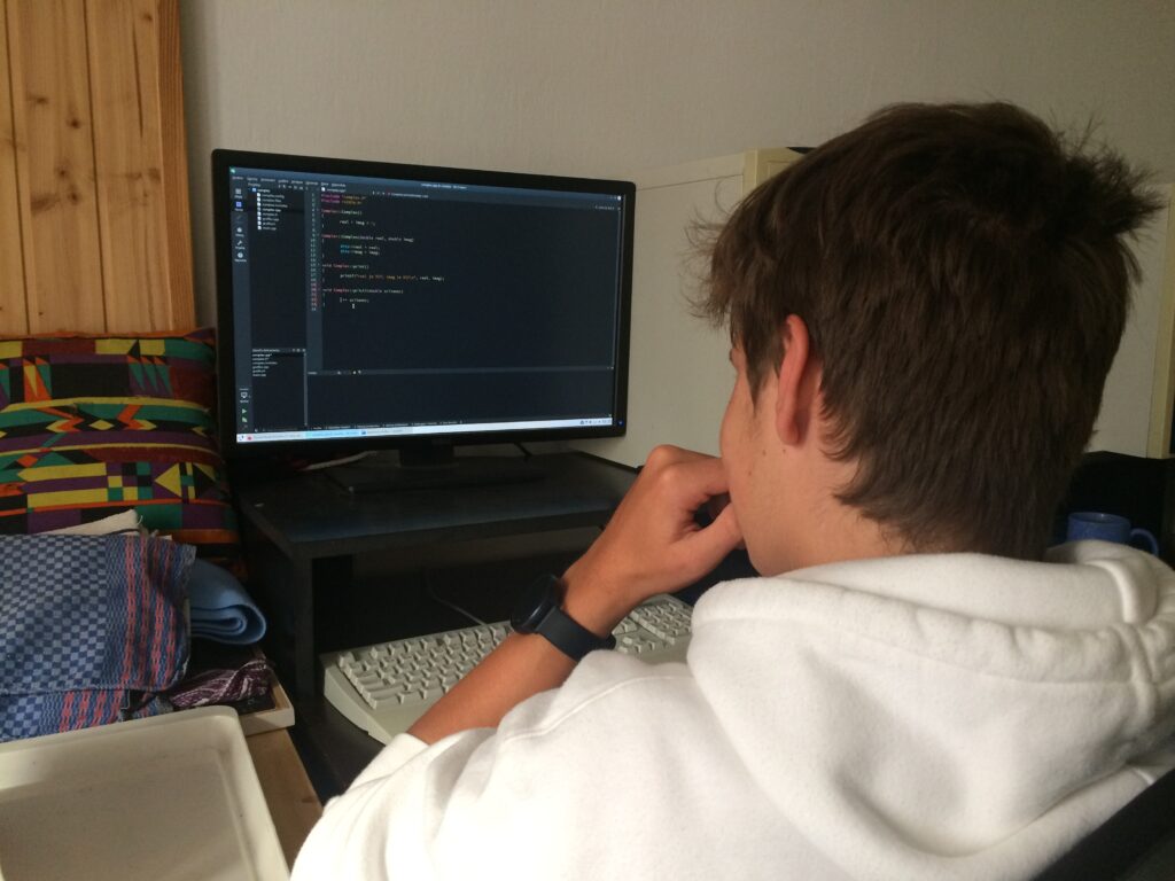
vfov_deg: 48.2
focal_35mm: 29
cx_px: 588
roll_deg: -0.8
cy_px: 440
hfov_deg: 61.7
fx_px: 984
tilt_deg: -8.5
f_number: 2.2
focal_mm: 4.15
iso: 200
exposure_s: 1/33
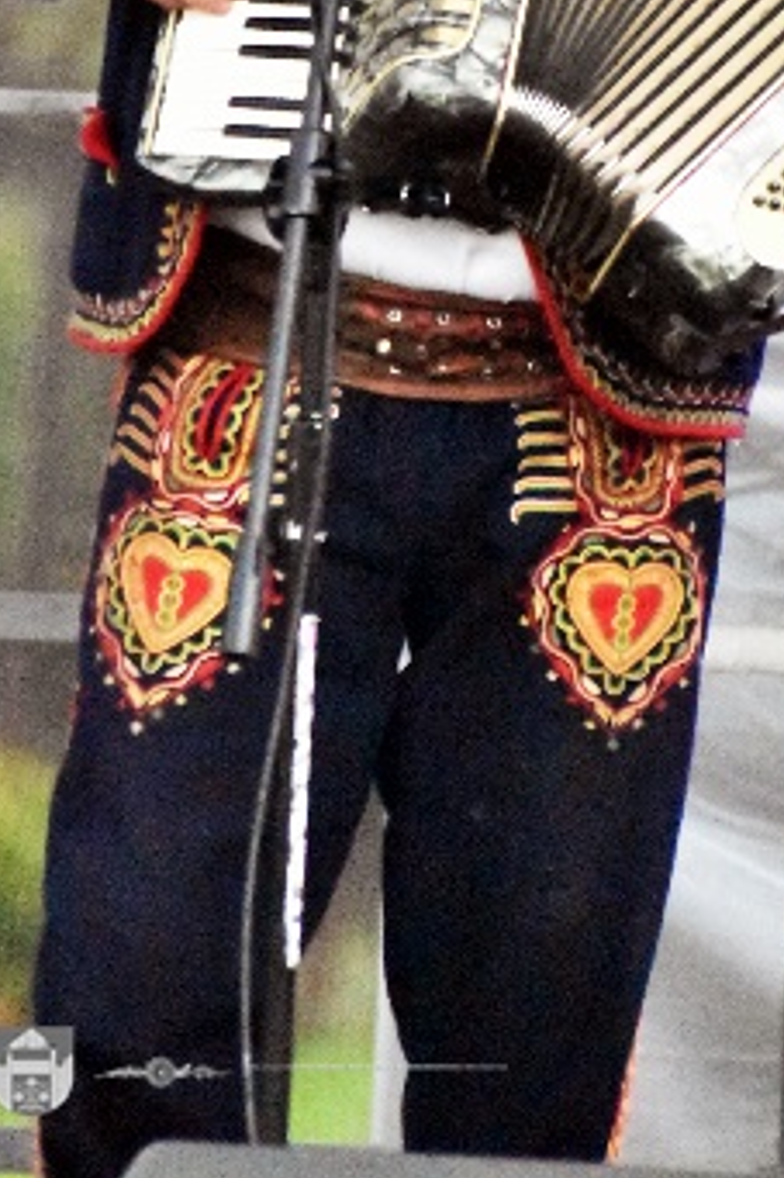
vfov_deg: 2.7
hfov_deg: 1.8
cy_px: 48
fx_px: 25340
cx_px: 430
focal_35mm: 775
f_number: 5.6
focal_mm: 220
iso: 25600
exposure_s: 1/1600
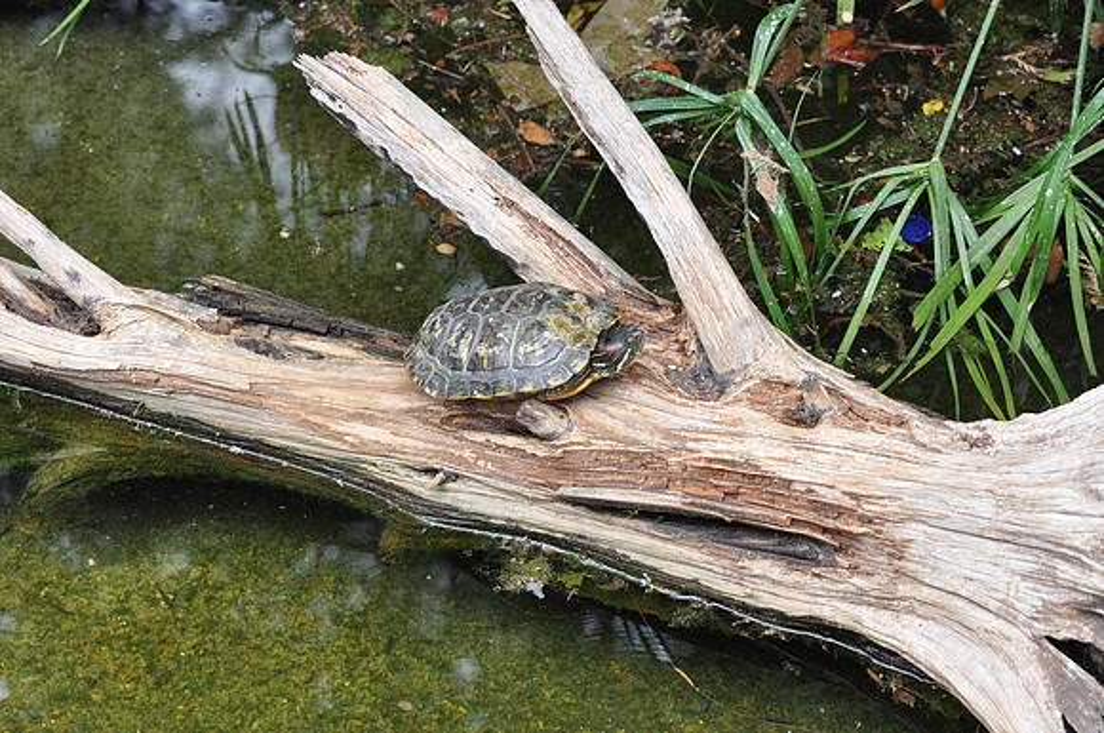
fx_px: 3215
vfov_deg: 13.0
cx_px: 552
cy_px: 366
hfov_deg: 19.5
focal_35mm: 105
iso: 400
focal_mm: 70
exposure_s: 1/400
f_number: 5
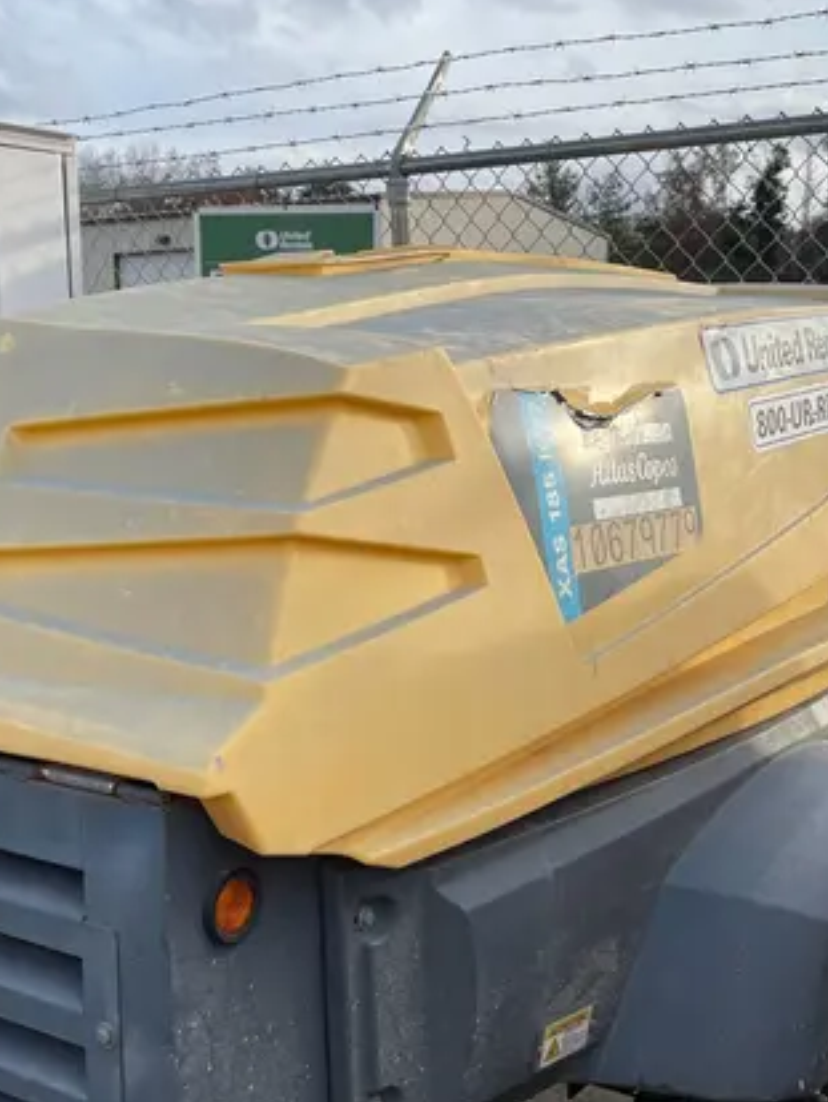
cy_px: 707
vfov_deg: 40.8
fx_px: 1466
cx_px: 266
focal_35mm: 46
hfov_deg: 31.3
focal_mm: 4.2
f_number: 1.6
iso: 50
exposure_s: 1/1531
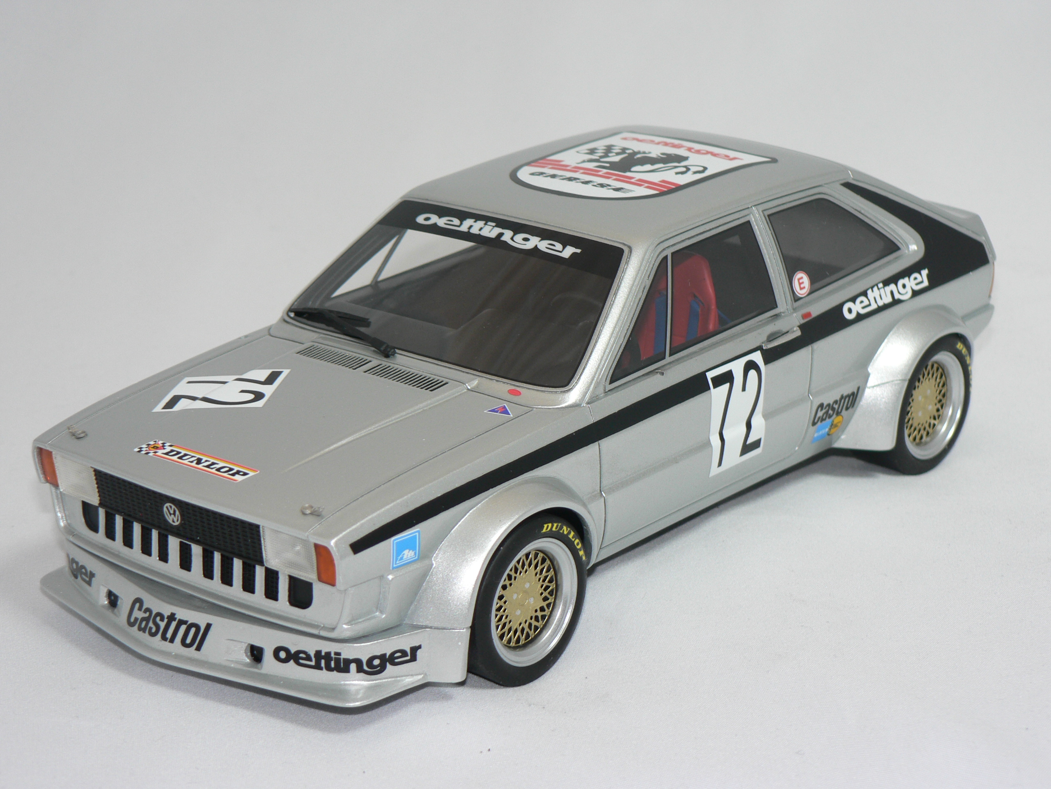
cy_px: 394
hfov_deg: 22.8
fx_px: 2611
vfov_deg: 17.2
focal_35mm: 86
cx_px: 526
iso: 80
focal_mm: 14.3
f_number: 3.2
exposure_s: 1/60
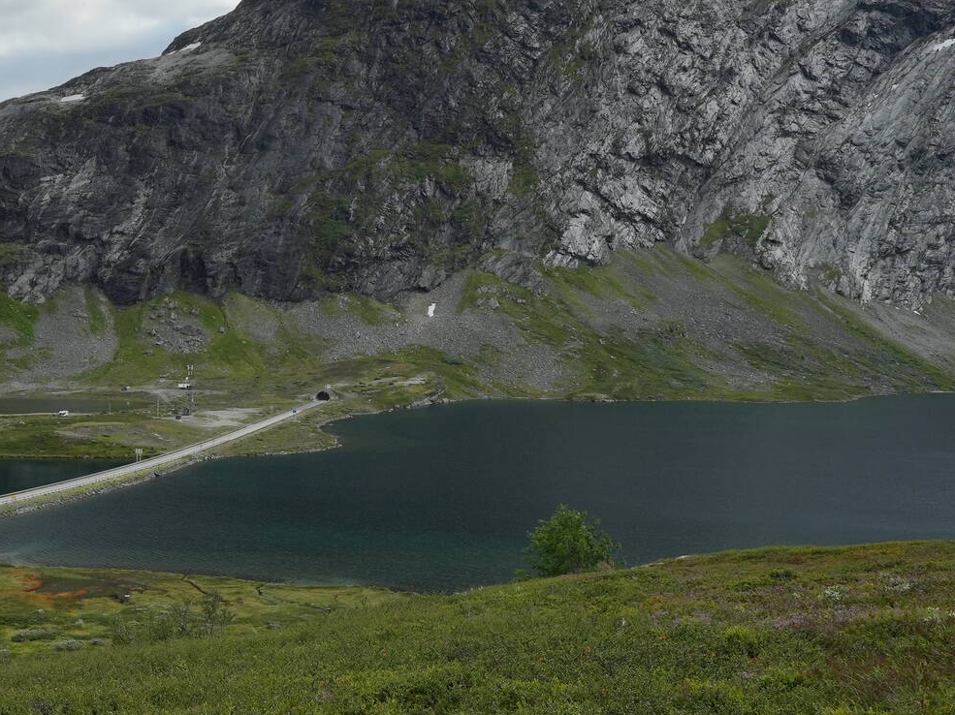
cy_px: 444
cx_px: 167
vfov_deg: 34.7
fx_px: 1138
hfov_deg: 43.1
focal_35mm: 41
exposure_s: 1/250
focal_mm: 16.5
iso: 400
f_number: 9
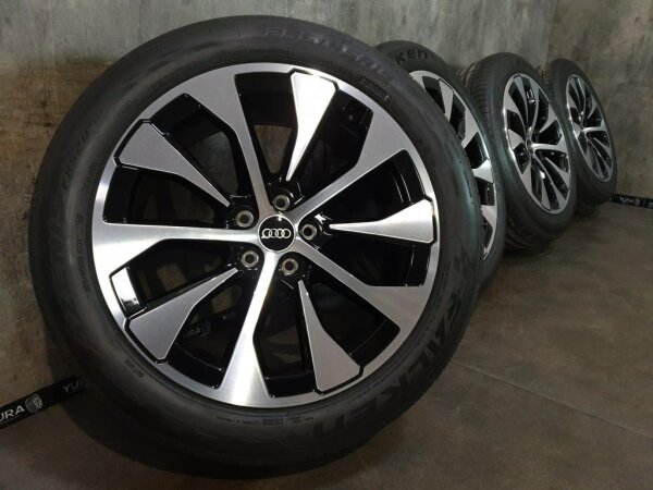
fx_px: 490
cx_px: 326
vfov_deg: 53.1
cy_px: 245
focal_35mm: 26
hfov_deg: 67.3
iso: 200
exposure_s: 1/50
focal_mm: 4.3
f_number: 1.5
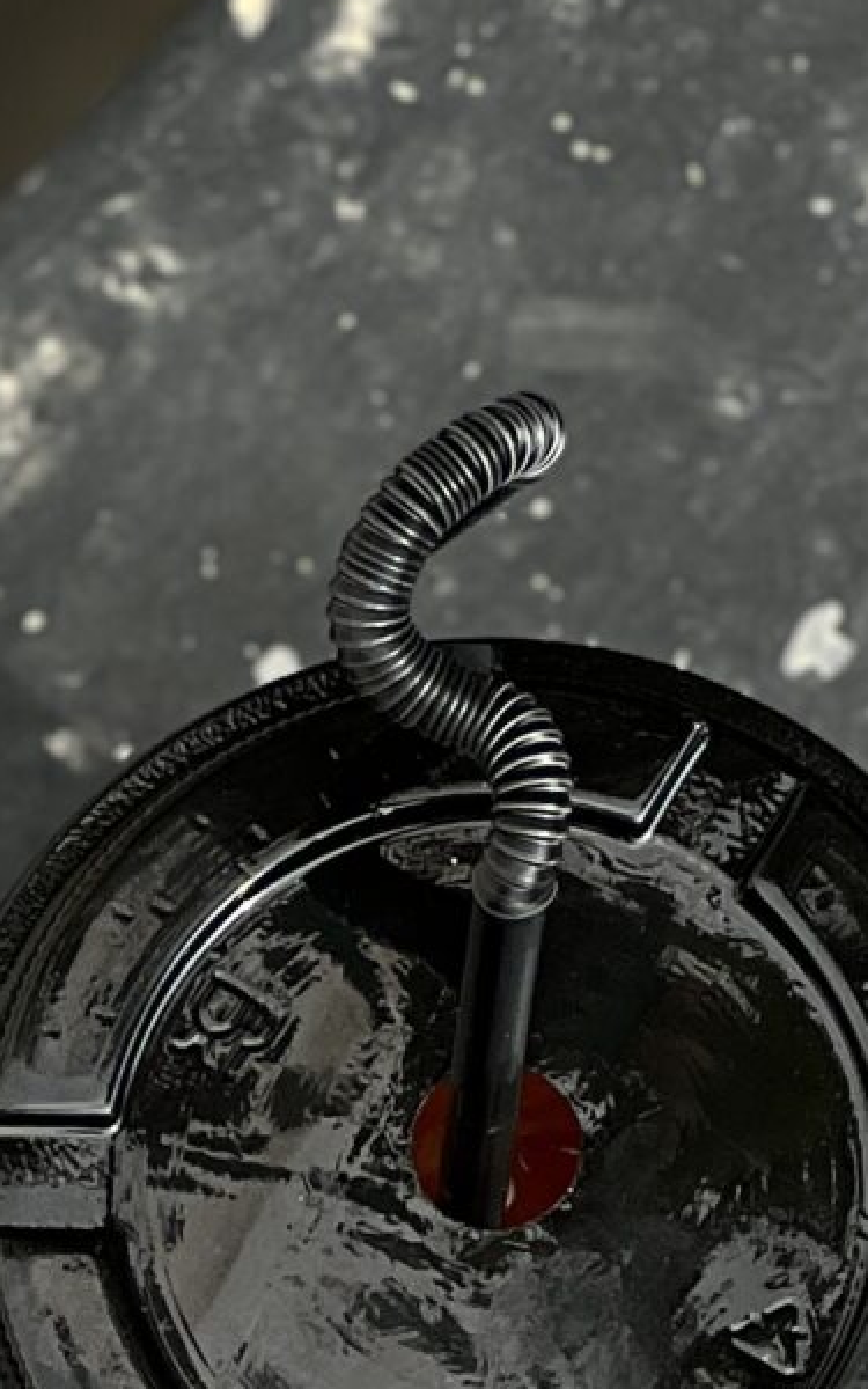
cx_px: -194
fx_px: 13172
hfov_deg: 3.8
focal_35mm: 348
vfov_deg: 5.9
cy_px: 2667
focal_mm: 9
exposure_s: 1/348
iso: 32
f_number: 2.8
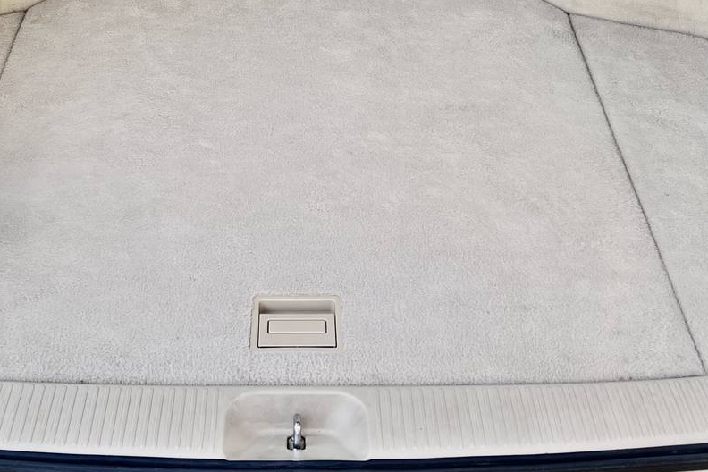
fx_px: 826
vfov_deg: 31.0
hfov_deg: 46.3
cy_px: 88
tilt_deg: -30.6
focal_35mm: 42
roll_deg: +1.1
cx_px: 304
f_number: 1.6
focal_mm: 5.1
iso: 32
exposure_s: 1/182
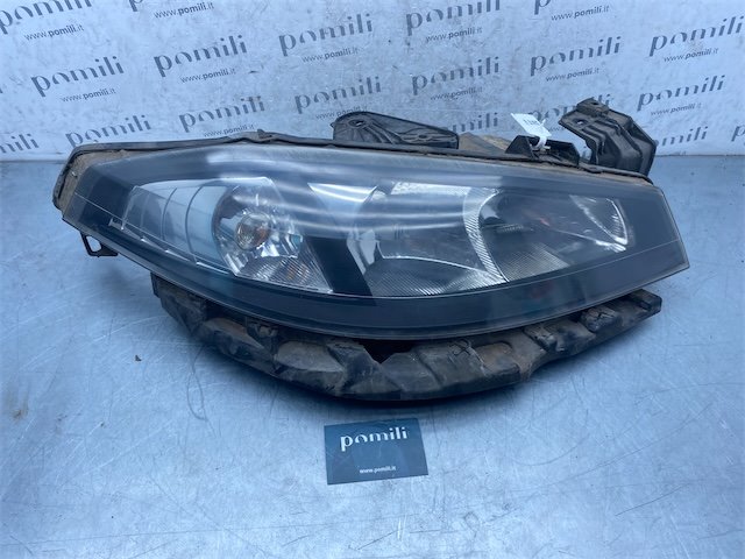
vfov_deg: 53.1
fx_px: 560
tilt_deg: -47.1
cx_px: 372
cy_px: 280
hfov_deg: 67.3
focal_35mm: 26
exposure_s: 1/724
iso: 32
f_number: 1.8
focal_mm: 4.25
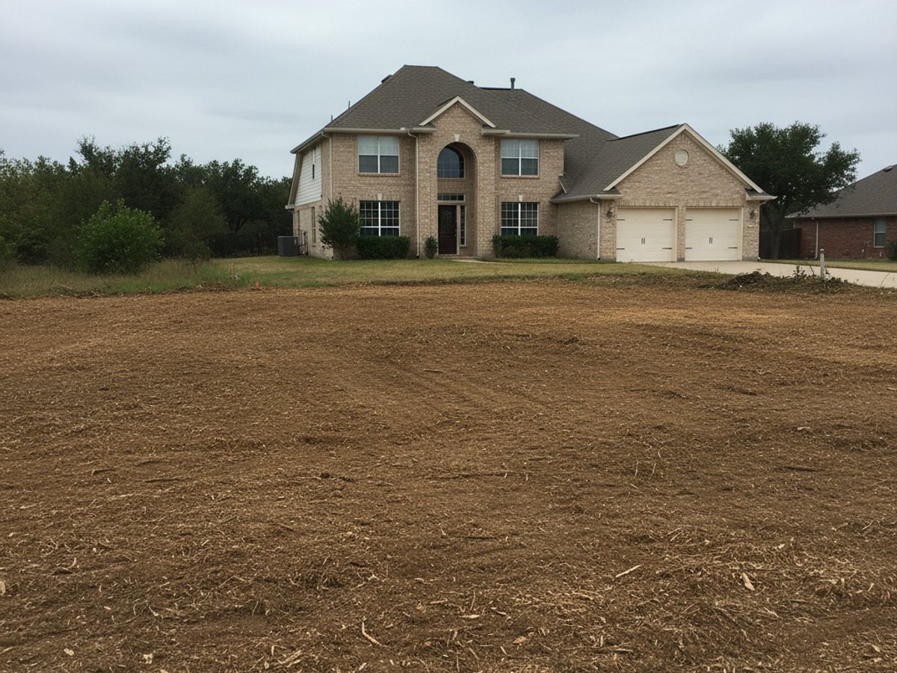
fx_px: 622
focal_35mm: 24
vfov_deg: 56.8
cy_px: 336
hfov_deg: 71.6
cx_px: 448
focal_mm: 6.8
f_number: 1.78
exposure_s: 1/372
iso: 241
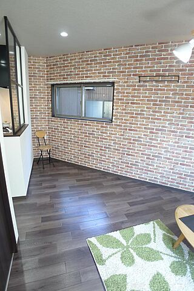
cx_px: 97
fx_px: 194
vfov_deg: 73.7
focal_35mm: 24
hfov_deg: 53.1
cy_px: 146
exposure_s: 1/13
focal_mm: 5.1
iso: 80
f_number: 2
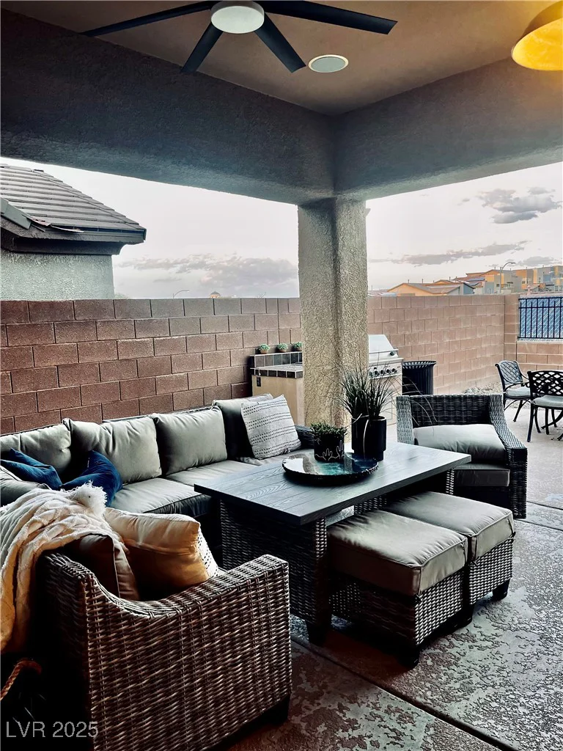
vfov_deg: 67.3
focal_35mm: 26
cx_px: 282
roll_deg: +2.0
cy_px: 376
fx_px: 564
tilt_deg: -6.6
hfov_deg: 53.1
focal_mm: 5.1
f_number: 1.6
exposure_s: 1/120
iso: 100
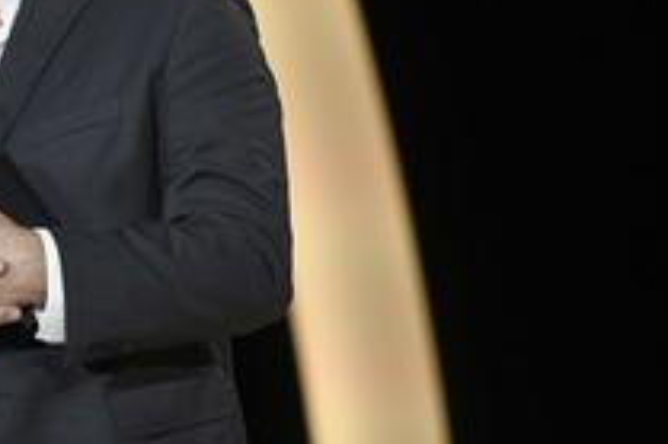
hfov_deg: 4.9
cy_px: 131
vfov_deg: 3.3
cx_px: -30
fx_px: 7806
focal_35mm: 421
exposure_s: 1/320
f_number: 4
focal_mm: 195
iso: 2000
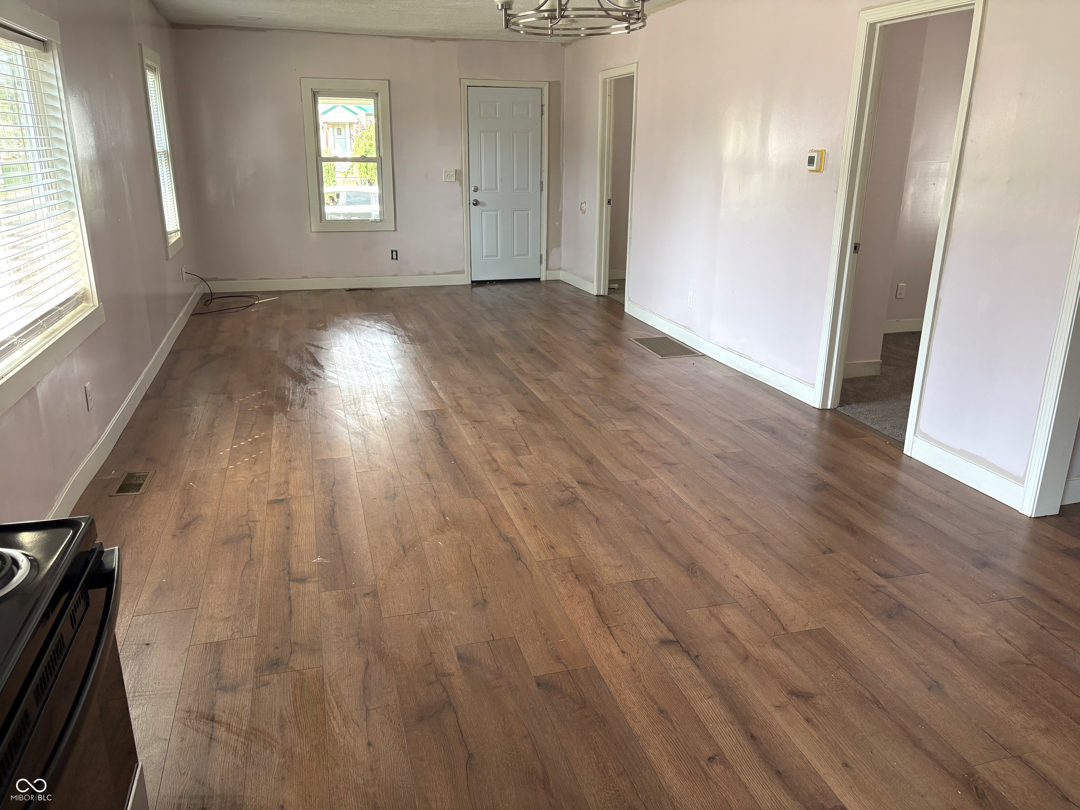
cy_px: 405
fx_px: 811
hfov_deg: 67.3
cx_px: 540
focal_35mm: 26
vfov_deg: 53.1
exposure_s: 1/168
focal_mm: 5.96
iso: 125
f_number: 1.6
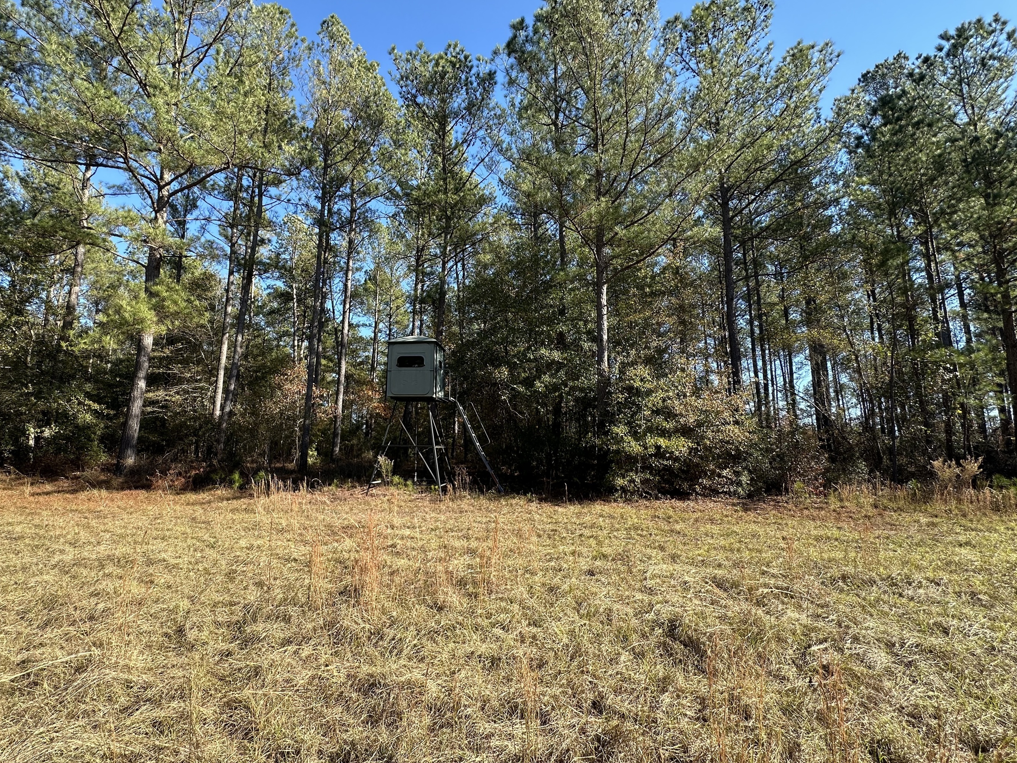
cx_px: 468
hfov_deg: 94.3
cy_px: 385
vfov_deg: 78.1
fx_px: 470
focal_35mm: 16
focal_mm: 2.22
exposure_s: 1/473
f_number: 2.2
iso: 40
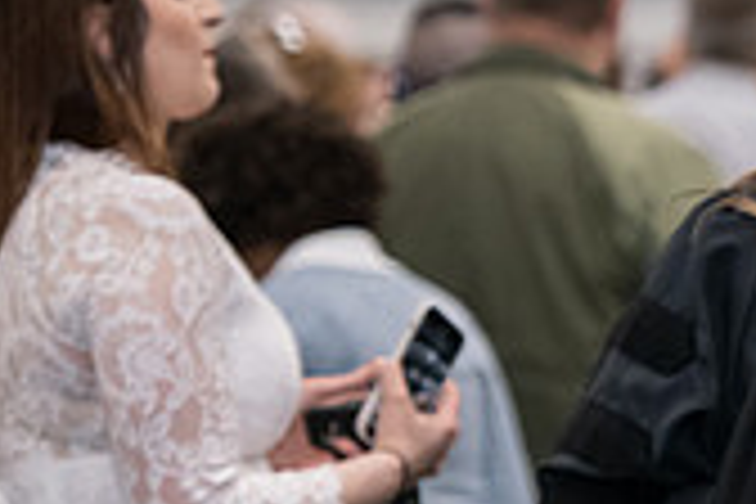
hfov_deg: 4.4
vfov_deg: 3.0
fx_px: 9764
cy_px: 277
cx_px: 1148
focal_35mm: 465
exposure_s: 1/200
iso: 2000
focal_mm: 135
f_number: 3.2
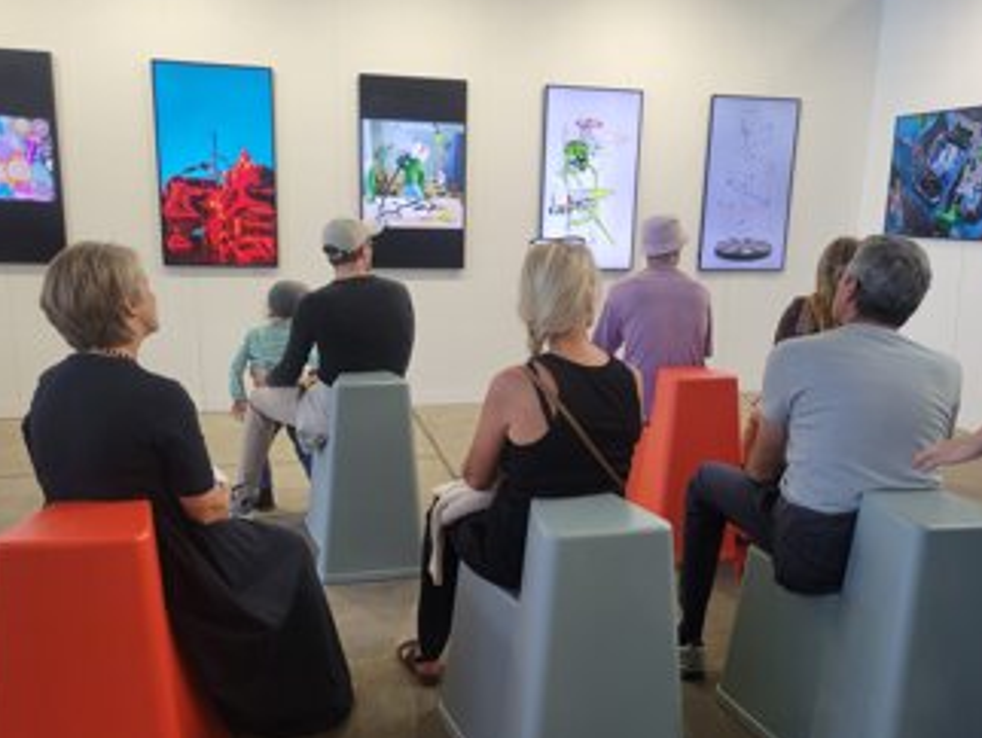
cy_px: 390
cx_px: 521
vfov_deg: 45.5
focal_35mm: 31
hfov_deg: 58.3
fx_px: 880
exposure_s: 1/100
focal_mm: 5.4
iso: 100
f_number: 1.8
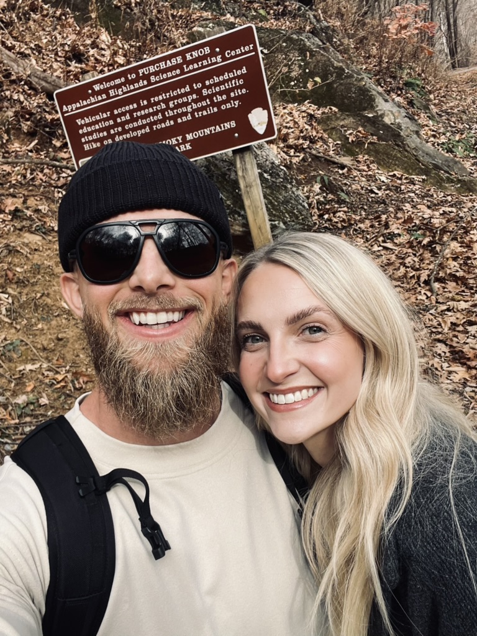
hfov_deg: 46.8
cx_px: 238
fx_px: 551
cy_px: 318
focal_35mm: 30
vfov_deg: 60.0
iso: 32
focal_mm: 2.71
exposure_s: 1/320
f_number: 2.2
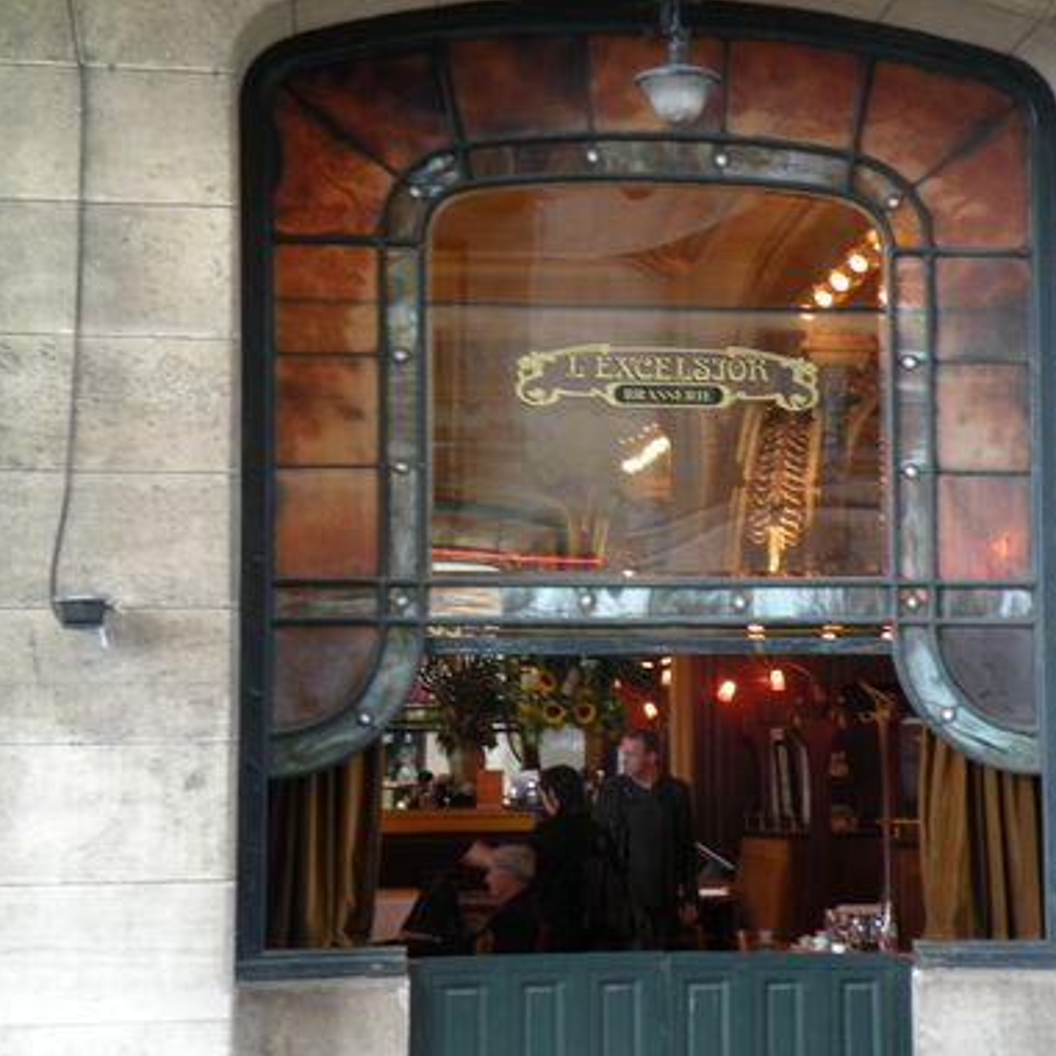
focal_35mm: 90
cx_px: 696
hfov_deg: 19.2
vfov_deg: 19.3
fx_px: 3106
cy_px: 528
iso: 64
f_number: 4
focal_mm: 13.4
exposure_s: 1/12
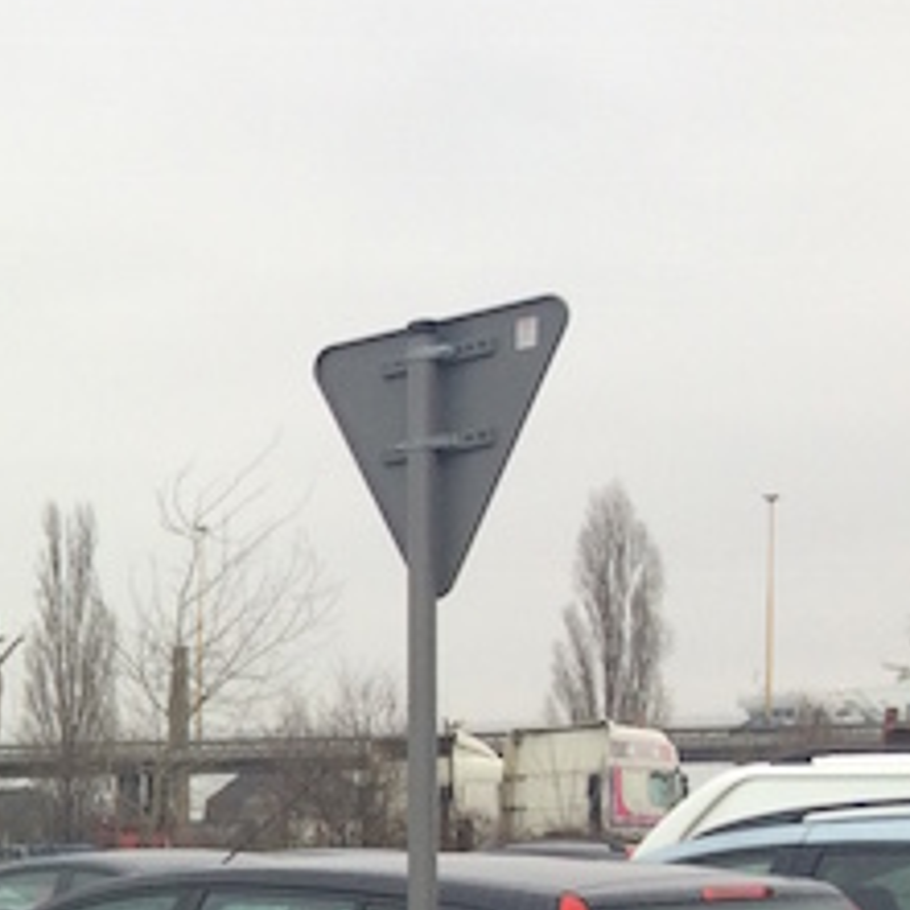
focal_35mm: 109
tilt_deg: -1.7
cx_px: -877
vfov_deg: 15.4
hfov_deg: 13.7
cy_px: 1073
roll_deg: +1.8
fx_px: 3242
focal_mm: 4.15
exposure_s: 1/124
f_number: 2.2
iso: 32
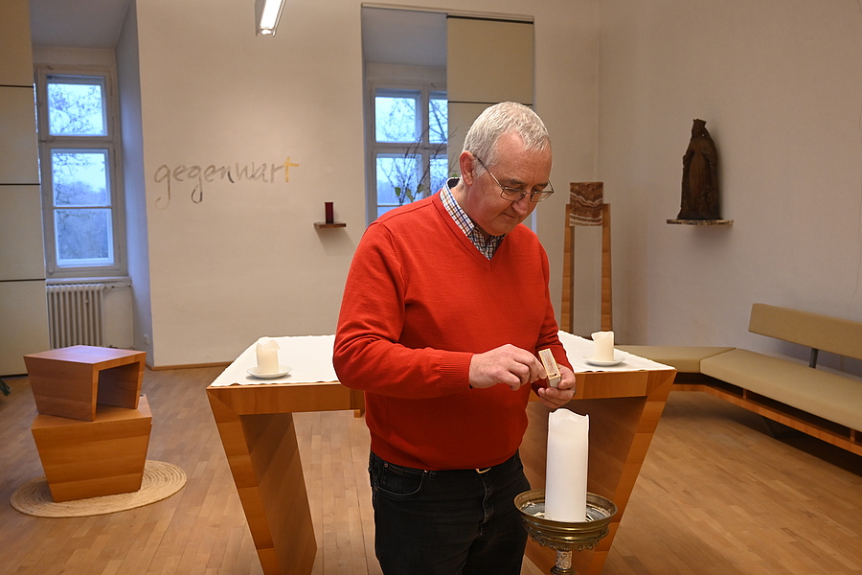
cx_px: 431
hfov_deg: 57.2
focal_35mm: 33
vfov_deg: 40.0
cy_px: 288
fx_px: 790
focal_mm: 22
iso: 900
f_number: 3.5
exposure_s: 1/125
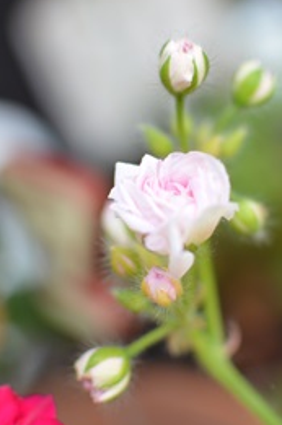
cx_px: 191
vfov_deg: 22.4
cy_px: 188
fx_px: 1072
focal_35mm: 91
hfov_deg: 15.0
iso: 100
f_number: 1.8
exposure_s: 1/320
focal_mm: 35
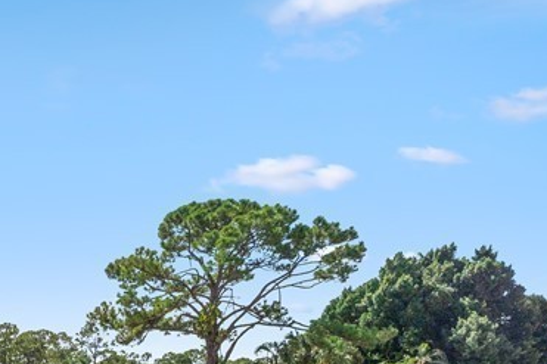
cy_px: 433
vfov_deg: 28.5
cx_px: -214
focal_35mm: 41
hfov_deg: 31.8
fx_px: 623
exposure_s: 1/1600
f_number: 6.3
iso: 250
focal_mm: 14
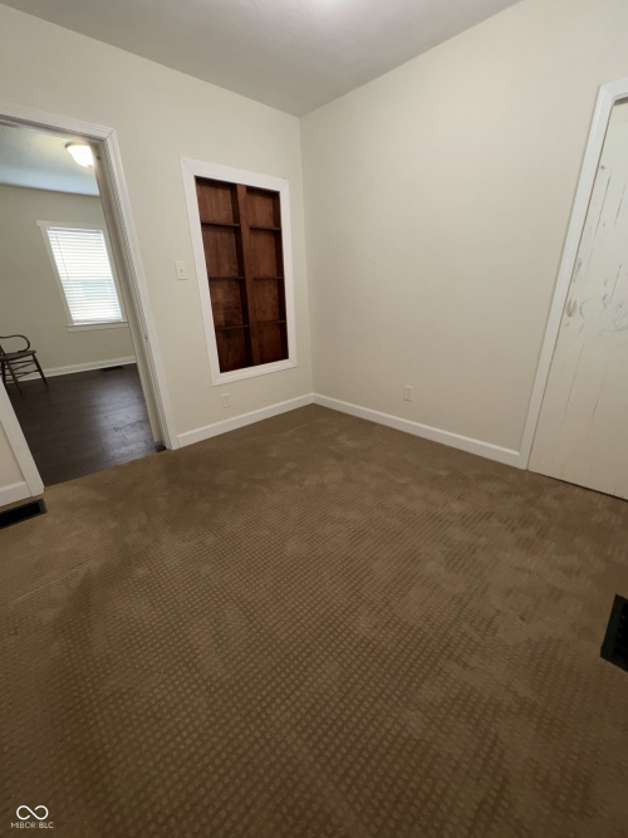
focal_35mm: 14
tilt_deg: -17.0
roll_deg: +4.1
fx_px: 339
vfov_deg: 102.1
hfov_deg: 85.7
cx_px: 314
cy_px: 419
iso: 125
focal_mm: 2.22
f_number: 2.2
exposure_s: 1/60
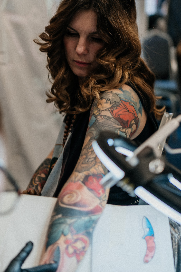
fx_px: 475
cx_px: 76
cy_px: 106
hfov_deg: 21.6
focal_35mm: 63
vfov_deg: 31.8
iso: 100
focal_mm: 45
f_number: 1.8
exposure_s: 1/40
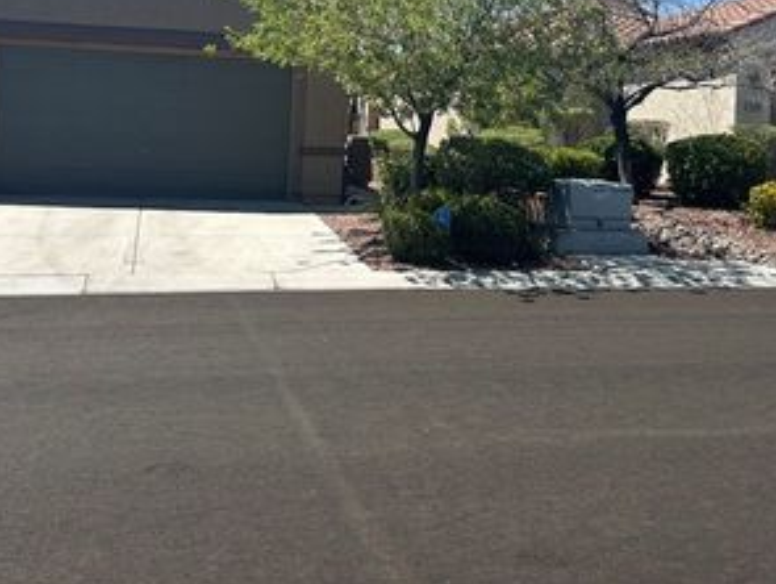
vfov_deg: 31.9
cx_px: 350
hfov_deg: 42.8
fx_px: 988
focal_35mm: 44
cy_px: 99
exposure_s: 1/3571
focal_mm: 5.7
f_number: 1.5
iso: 50
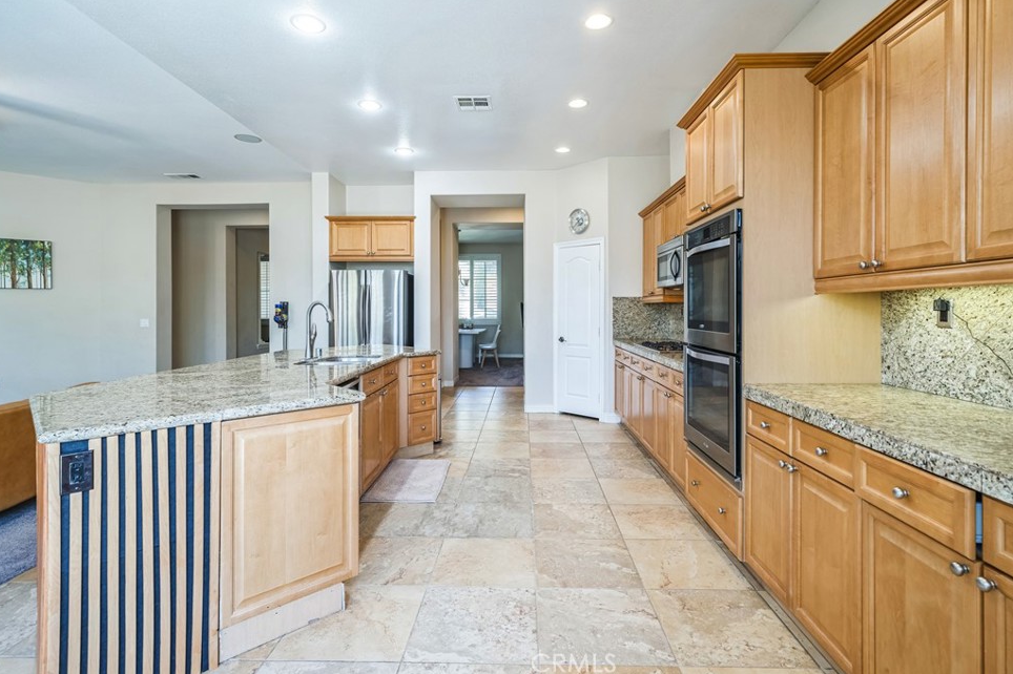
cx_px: 510
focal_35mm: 17
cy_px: 320
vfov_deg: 70.4
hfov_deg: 93.3
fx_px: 478
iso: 400
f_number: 8
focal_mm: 16
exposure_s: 1/13
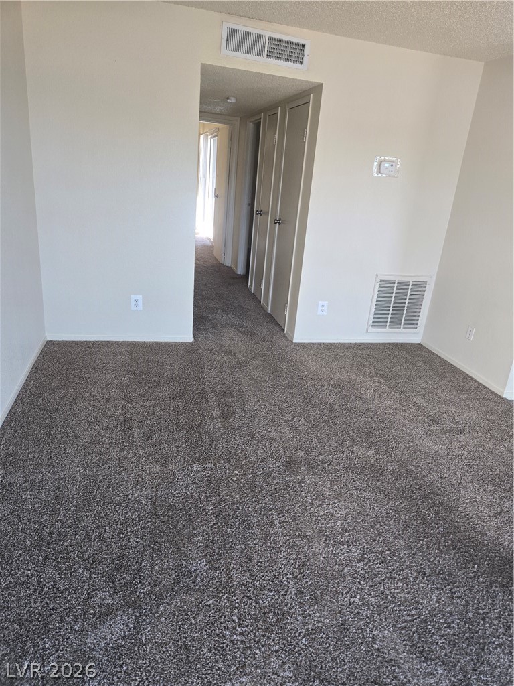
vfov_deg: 73.9
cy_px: 343
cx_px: 257
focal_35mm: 23
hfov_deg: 58.9
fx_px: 455
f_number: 1.8
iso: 200
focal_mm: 5.4
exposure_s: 1/180
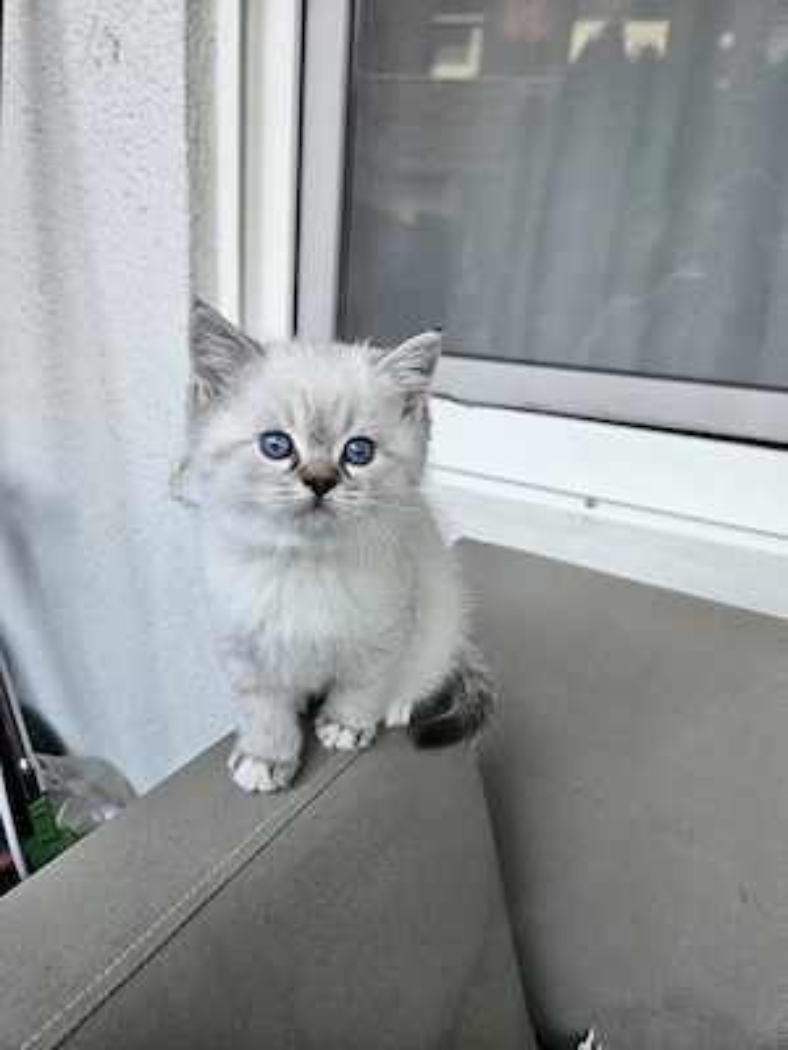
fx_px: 698
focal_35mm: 23
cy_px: 525
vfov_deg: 73.9
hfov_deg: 58.9
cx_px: 394
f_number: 1.8
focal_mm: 5.4
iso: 64
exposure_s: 1/192
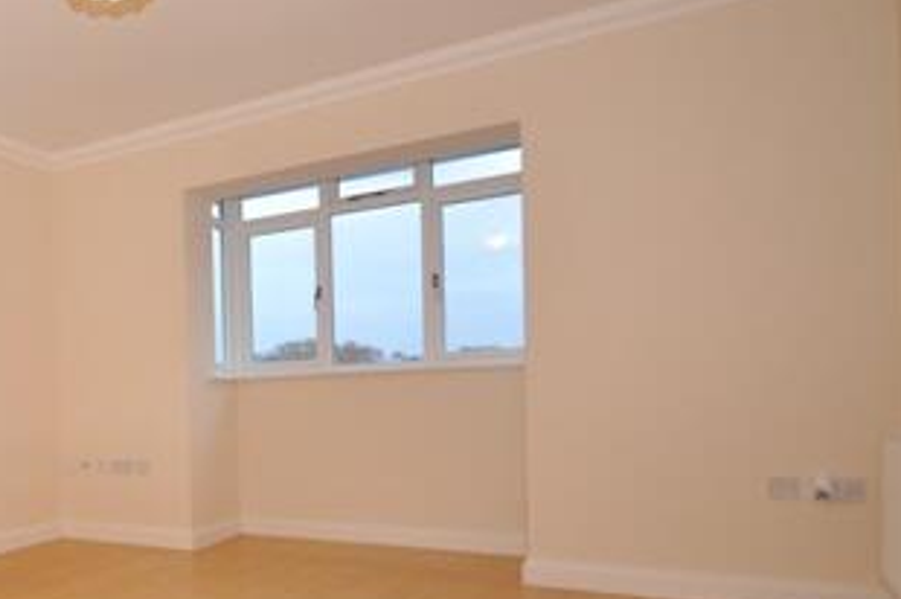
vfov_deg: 41.4
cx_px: 29
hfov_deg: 50.5
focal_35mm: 31
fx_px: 775
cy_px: 420
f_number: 4
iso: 560
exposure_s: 1/60
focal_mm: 10
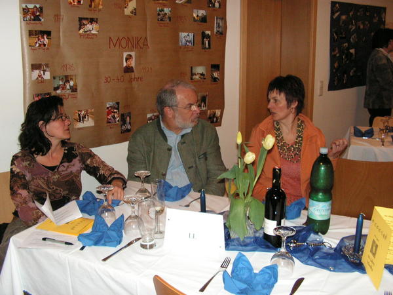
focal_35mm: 36
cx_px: 196
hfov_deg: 51.4
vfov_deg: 39.7
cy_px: 148
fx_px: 409
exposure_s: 1/40
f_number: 3.2
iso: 160
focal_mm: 6
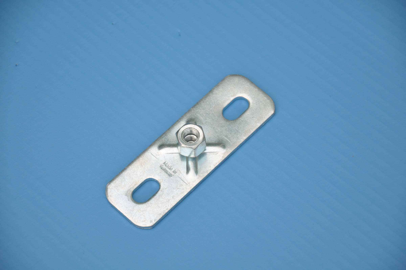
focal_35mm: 158
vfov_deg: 8.7
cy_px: 135
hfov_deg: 13.1
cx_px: 203
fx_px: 1774
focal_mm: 105
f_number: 5.6
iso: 200
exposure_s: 1/250
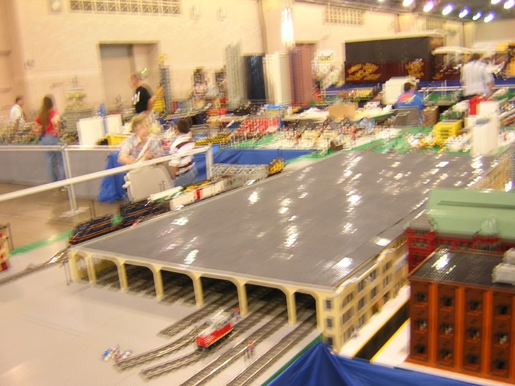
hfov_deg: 51.4
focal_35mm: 36
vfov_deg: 39.7
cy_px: 193
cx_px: 258
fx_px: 536
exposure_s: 1/5.4
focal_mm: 4.7
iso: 100
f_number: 2.6
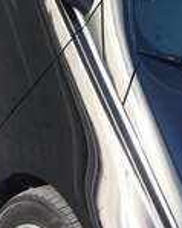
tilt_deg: -26.3
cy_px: -40
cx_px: 147
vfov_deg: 19.3
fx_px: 634
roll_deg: -35.4
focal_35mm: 94
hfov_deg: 16.2
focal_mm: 4.15
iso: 32
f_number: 2.2
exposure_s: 1/461
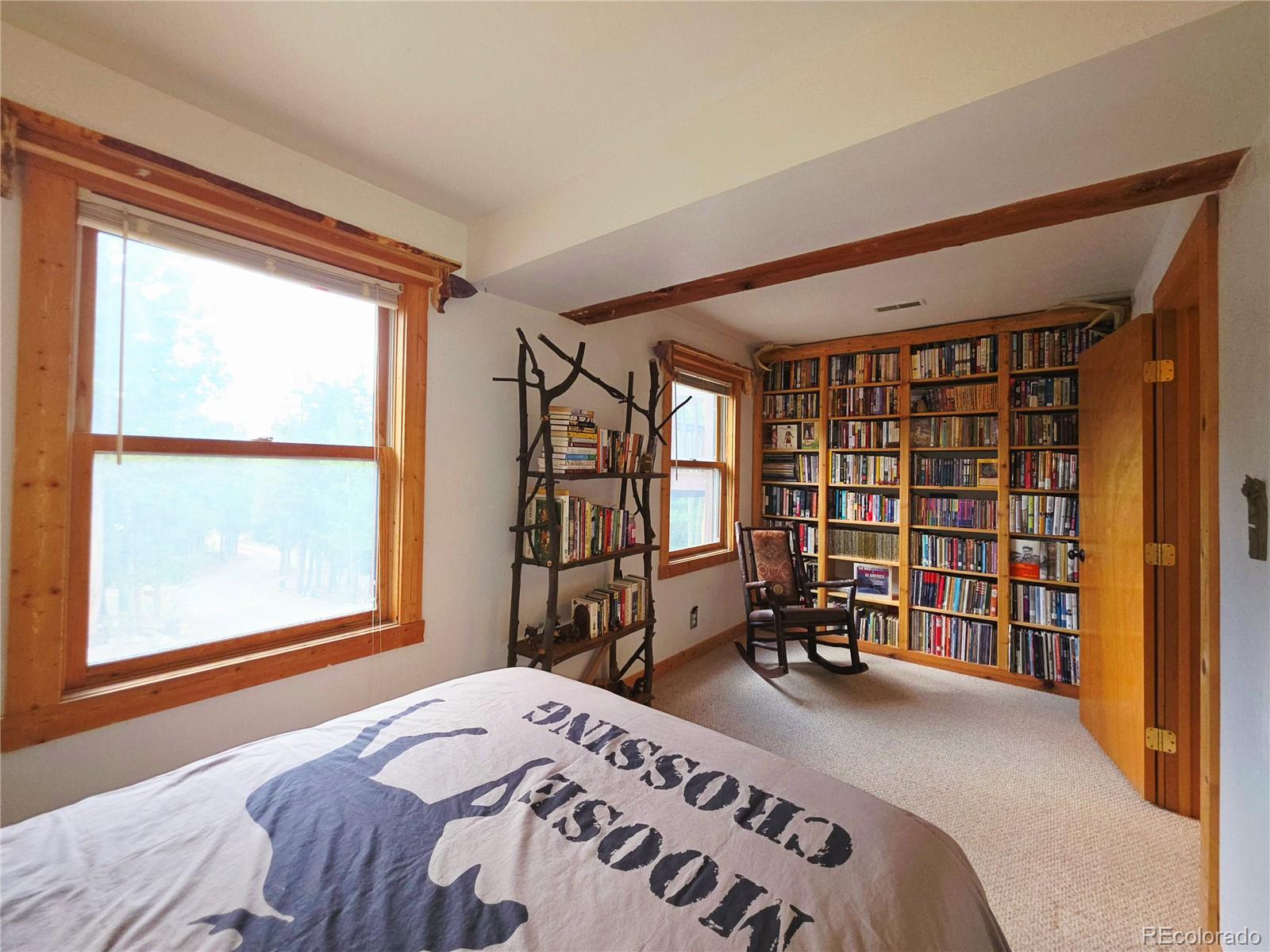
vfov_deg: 89.9
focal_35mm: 13
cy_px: 476
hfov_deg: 106.2
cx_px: 635
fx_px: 477
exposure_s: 1/60.2
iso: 80
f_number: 1.9
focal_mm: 2.2
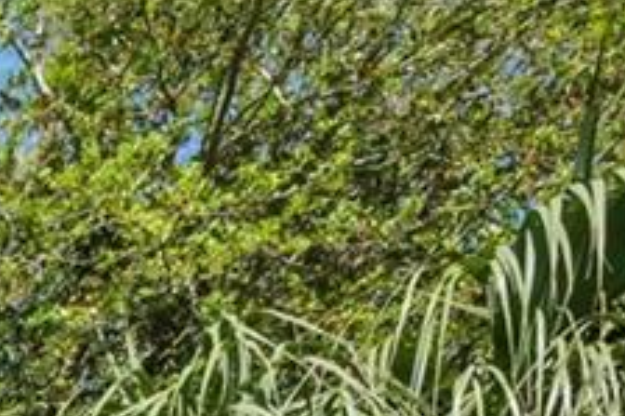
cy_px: 1470
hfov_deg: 10.3
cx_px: -1429
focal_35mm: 100
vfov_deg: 9.0
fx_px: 1735
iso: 100
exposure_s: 1/160
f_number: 10
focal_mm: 14
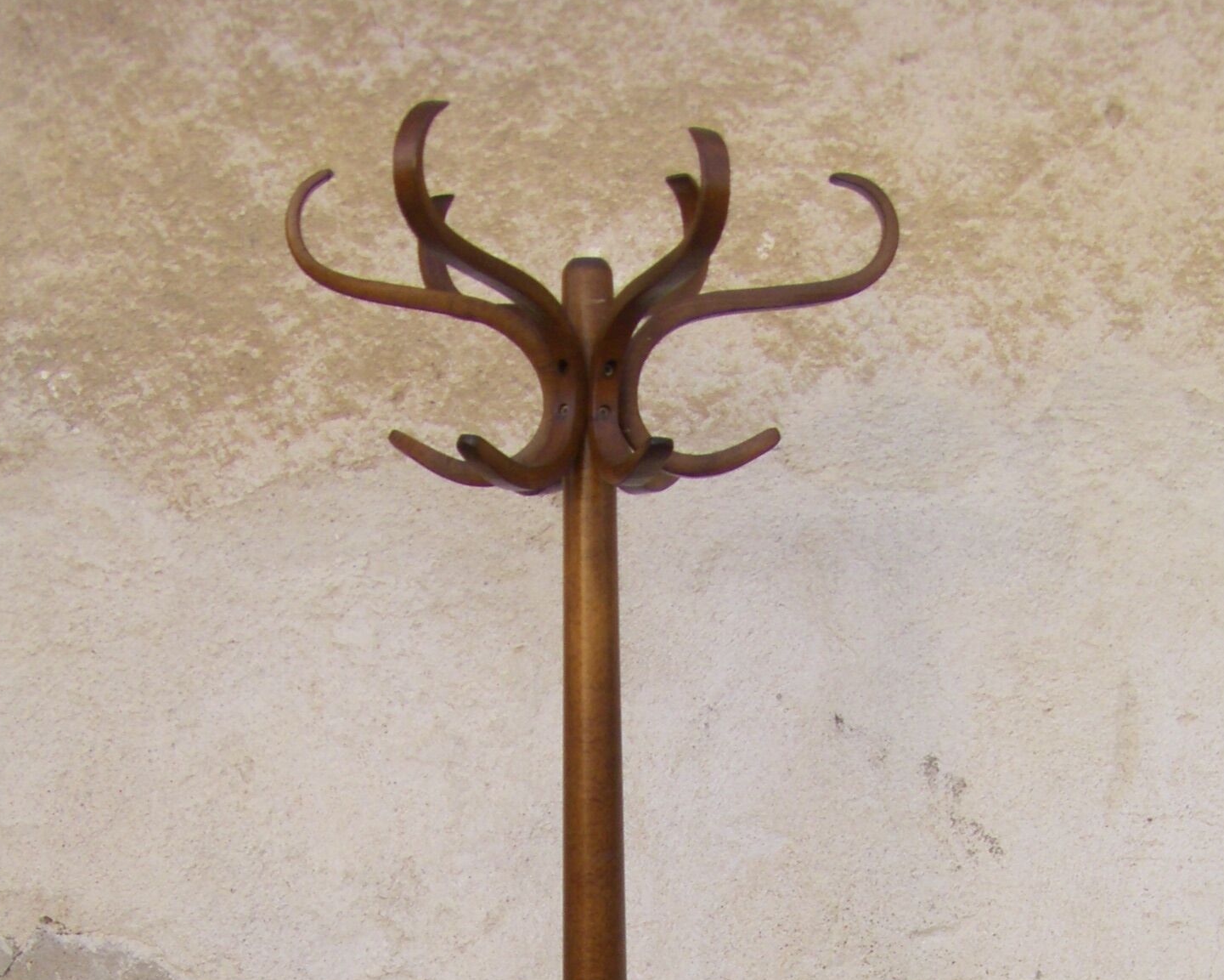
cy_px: 1329
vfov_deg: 17.0
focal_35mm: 84
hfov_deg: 22.7
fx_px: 3043
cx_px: 646
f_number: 3.5
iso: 100
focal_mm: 6.3
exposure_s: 1/50
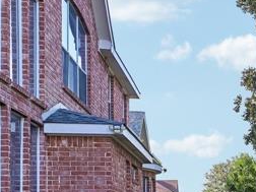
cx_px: 422
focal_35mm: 80
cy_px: 227
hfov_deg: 19.8
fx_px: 591
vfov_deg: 17.6
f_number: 8
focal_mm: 20.5
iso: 400
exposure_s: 1/250
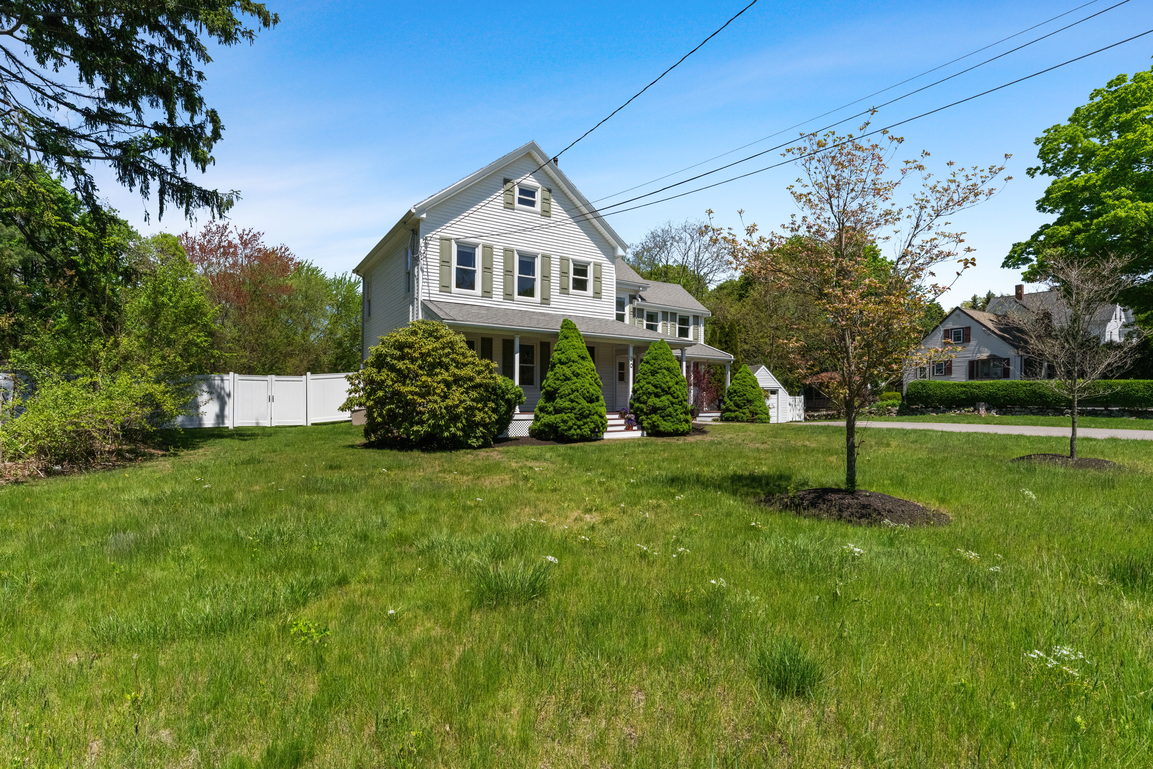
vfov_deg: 70.4
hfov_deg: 93.3
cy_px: 384
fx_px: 544
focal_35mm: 17
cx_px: 576
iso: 3200
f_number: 11
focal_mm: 17
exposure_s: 1/4000
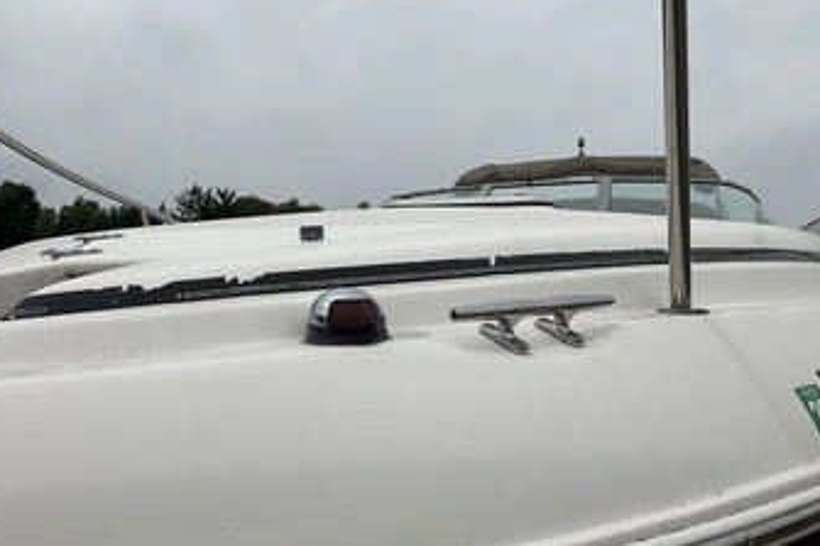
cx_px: 377
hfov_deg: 53.1
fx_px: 820
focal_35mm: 36
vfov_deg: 36.7
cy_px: 220
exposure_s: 1/5263
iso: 25
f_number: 1.8
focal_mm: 3
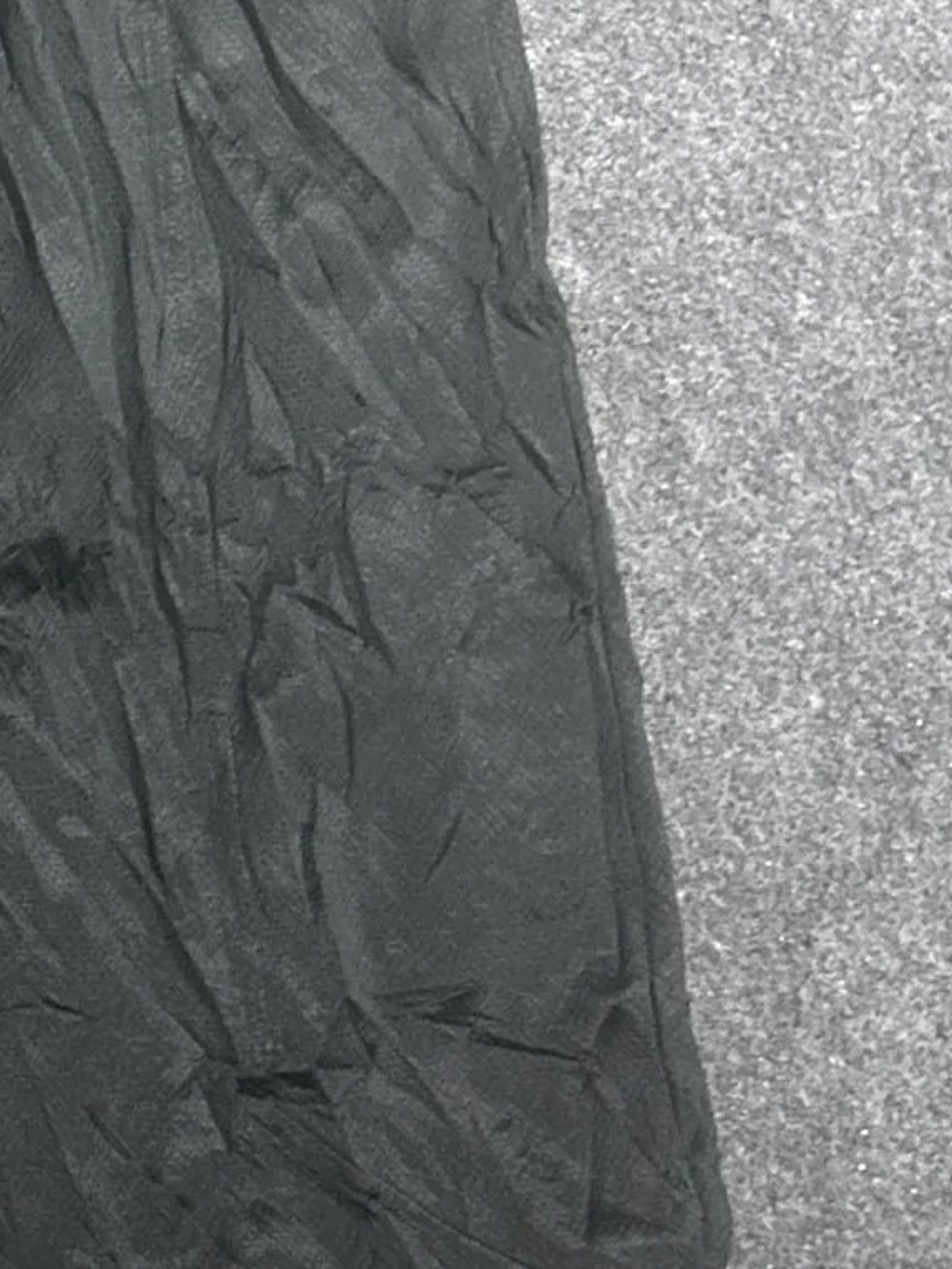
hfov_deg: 15.9
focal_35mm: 87
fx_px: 3189
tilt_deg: -64.5
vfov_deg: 22.5
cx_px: -363
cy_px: 758
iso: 500
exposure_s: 1/33
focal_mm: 5.7
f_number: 1.5
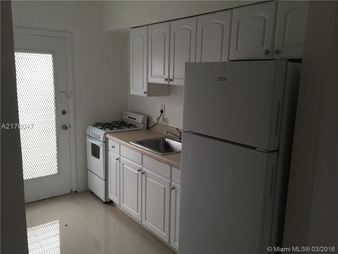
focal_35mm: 29
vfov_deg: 48.2
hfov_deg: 61.7
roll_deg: -2.2
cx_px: 169
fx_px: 283
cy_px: 127
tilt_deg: -10.4
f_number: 2.2
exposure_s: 1/30
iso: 32
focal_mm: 4.15
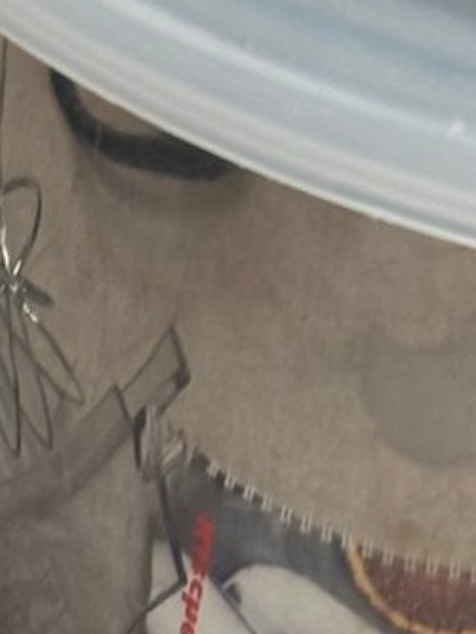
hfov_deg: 4.7
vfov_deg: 6.1
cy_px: 1573
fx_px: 5717
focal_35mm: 312
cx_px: -499
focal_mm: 5.96
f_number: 1.6
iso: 64
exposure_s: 1/60
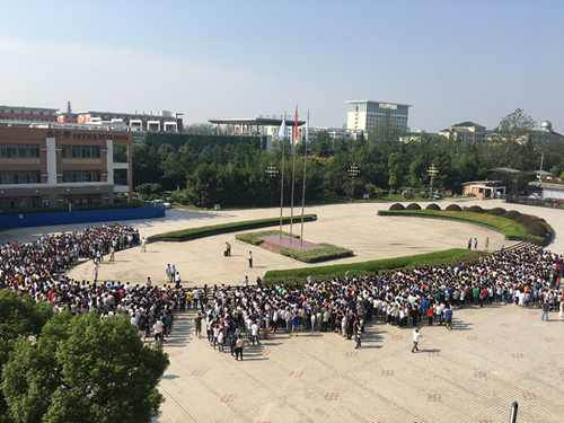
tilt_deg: -8.9
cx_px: 282
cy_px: 212
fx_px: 472
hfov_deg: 61.7
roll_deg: -3.1
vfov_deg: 48.2
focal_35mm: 29
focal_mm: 4.15
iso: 25
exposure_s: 1/1603
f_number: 2.2
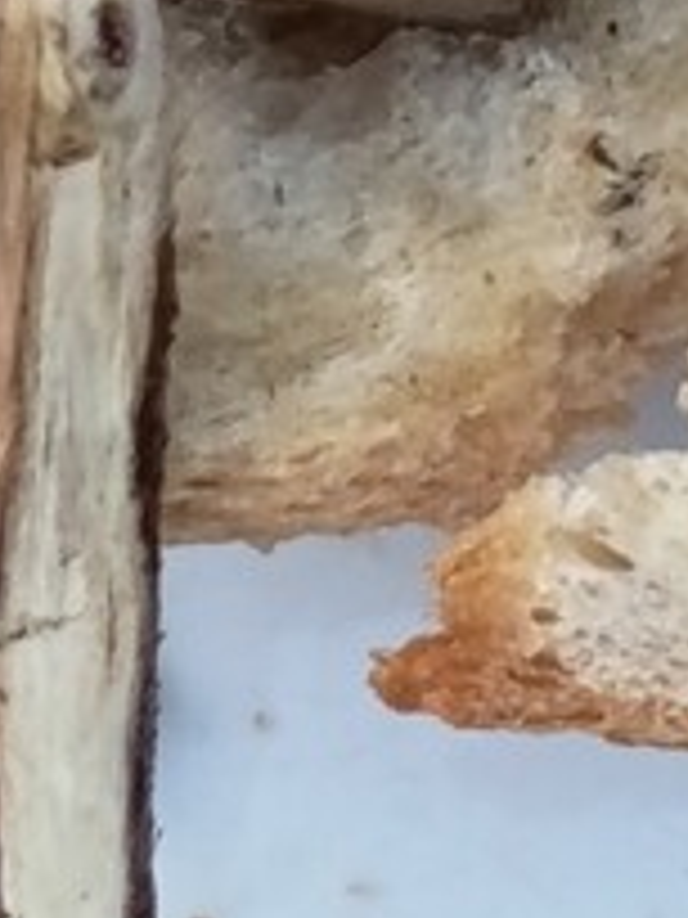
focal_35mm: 362
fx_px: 9593
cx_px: 454
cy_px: -608
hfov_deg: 4.1
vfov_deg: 5.4
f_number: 1.7
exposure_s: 1/100
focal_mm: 5.27
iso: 243
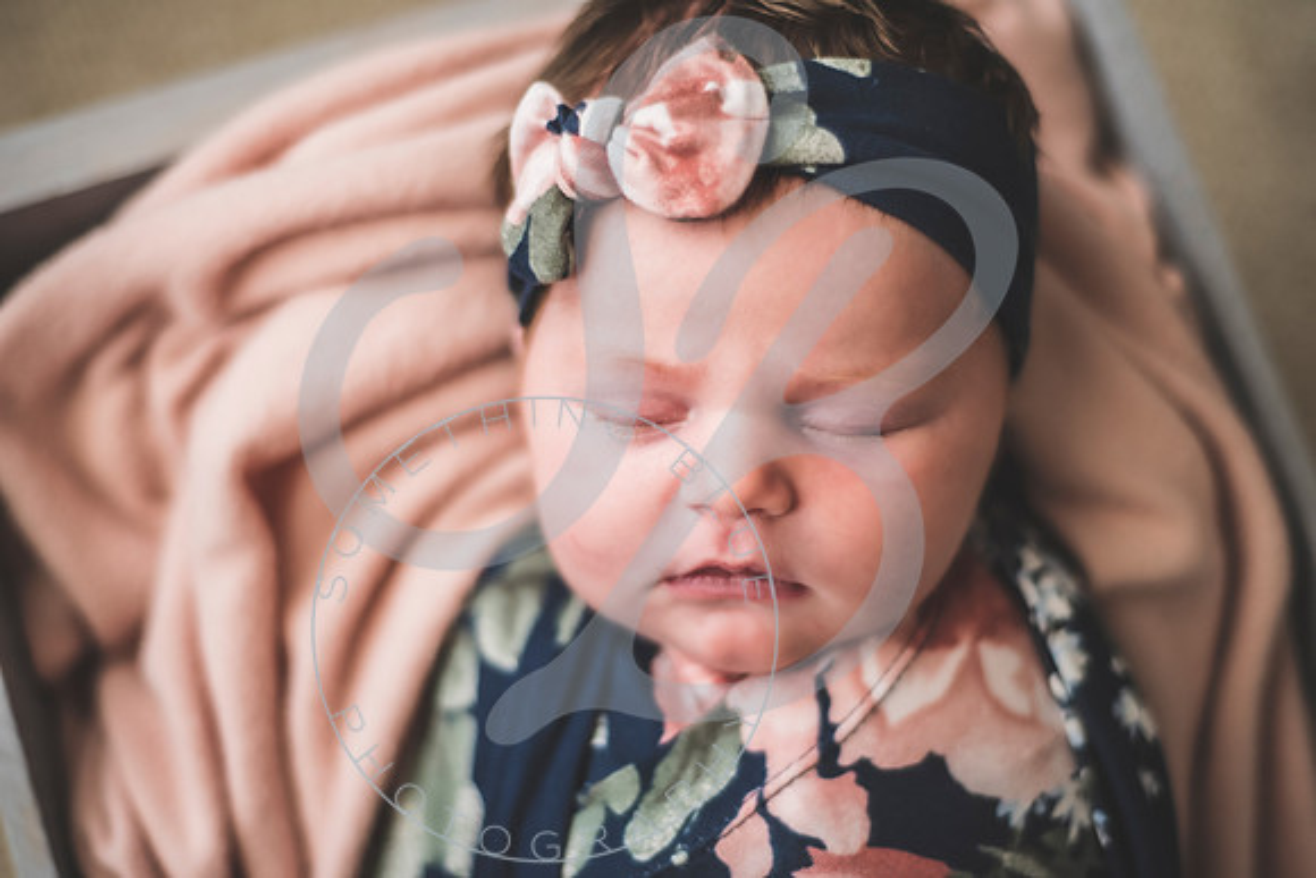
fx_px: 1828
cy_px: 439
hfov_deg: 39.6
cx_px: 658
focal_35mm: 50
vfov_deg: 27.0
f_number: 1.8
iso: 1250
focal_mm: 50
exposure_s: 1/125
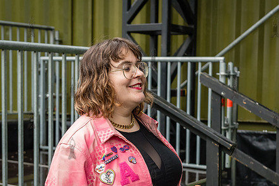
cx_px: 153
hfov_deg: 28.0
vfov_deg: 18.9
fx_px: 558
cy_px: 118
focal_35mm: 72
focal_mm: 55
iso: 2000
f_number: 4.5
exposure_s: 1/640
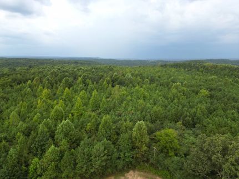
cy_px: 90
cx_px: 120
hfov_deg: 71.6
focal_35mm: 24
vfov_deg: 56.8
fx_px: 166
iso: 110
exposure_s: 1/400
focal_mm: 6.72
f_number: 1.7
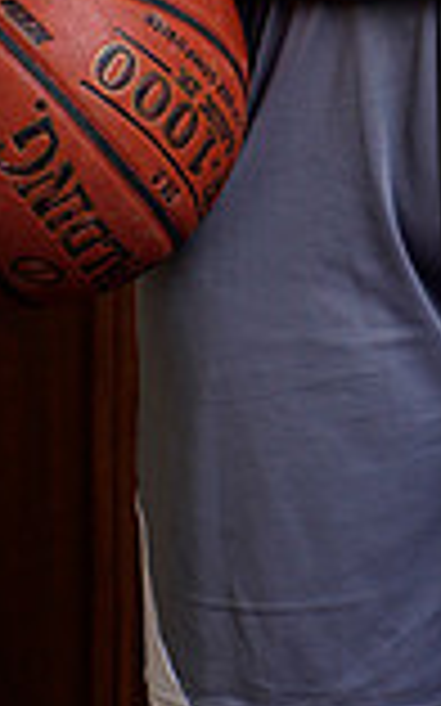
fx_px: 6159
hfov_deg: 4.1
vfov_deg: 6.4
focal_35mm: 320
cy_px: -495
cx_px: 490
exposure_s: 1/250
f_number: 5.6
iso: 200
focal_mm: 85
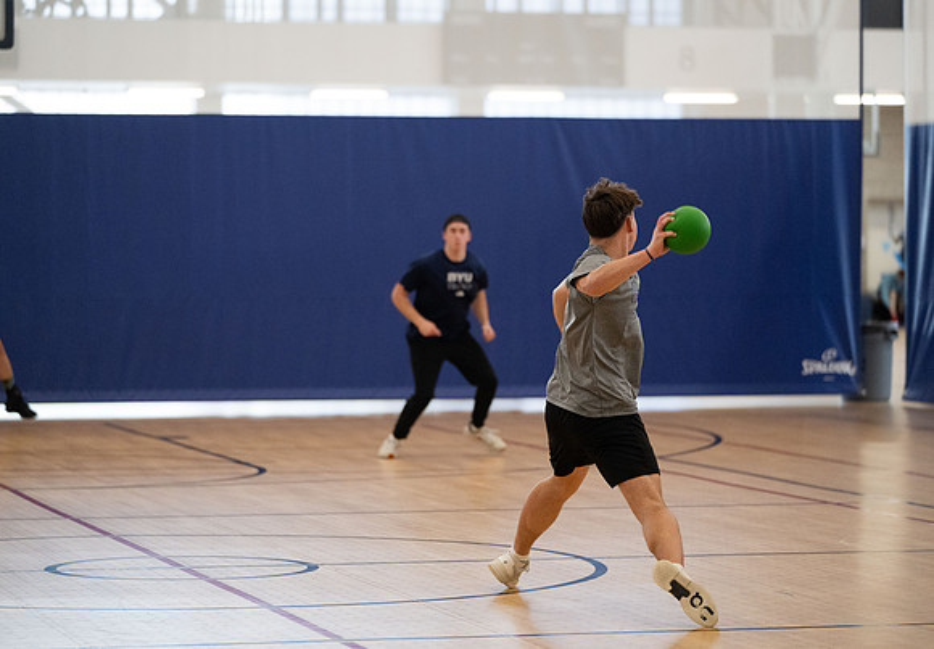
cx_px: 496
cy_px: 331
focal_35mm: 131
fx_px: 3446
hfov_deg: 15.4
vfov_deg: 10.8
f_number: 2.8
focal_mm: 125
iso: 4000
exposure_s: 1/1000
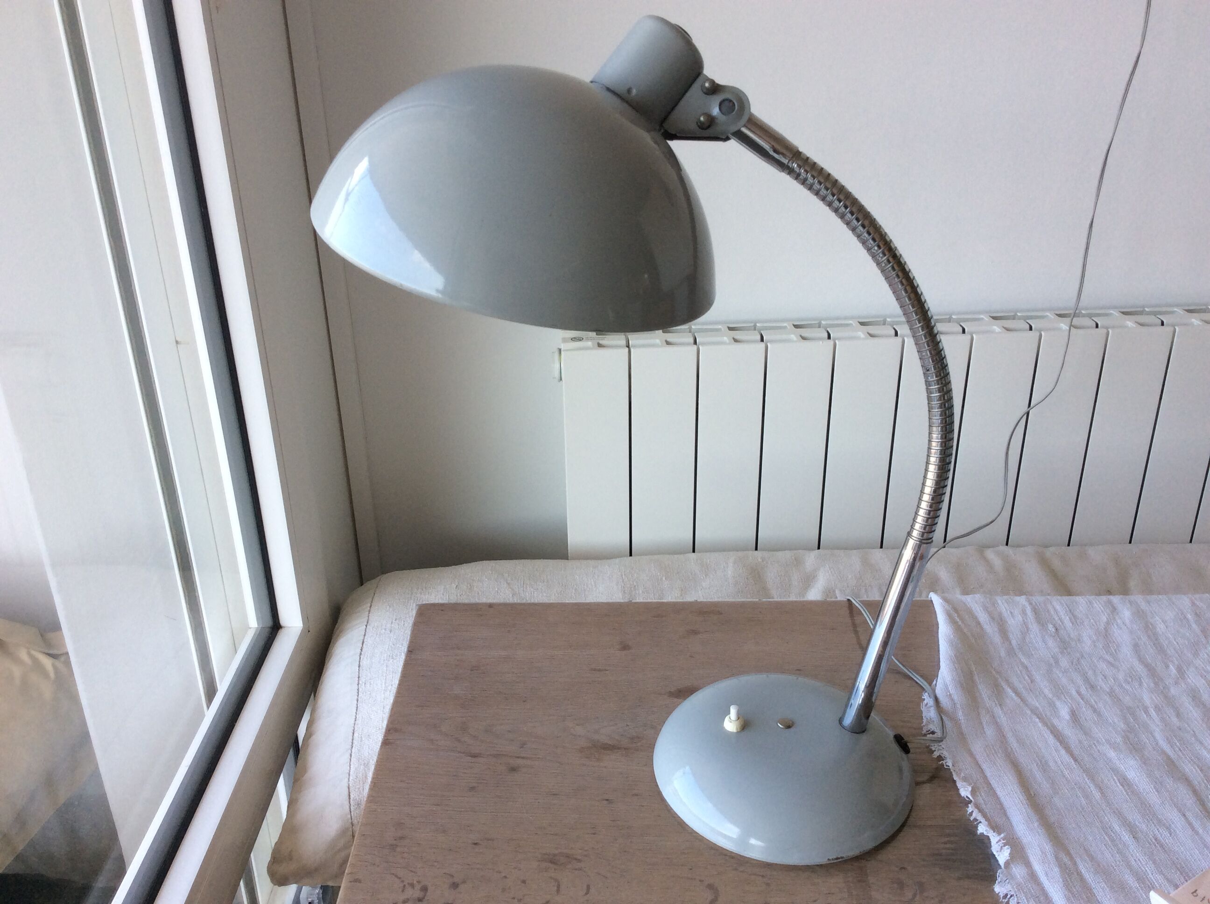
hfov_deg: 56.9
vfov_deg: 44.1
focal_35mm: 32
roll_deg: +3.1
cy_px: 452
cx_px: 605
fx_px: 1117
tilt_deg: -26.9
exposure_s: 1/100
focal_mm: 3.3
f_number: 2.4
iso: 32
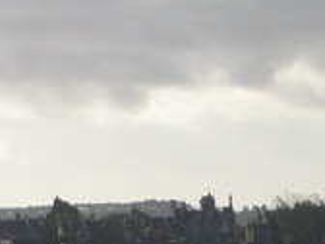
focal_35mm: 438
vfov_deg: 3.4
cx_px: -31
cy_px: 381
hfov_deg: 4.5
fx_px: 4112
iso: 50
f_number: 4.9
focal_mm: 17.4
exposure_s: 1/496
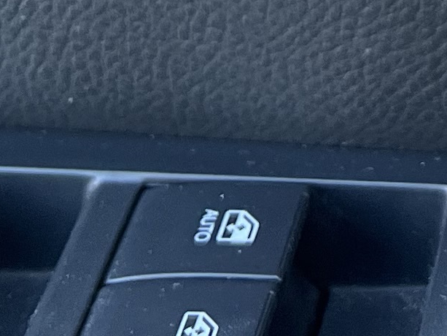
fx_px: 2209
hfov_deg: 11.4
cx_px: 521
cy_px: -546
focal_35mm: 171
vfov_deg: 7.9
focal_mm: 5.7
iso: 64
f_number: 1.5
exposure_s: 1/121
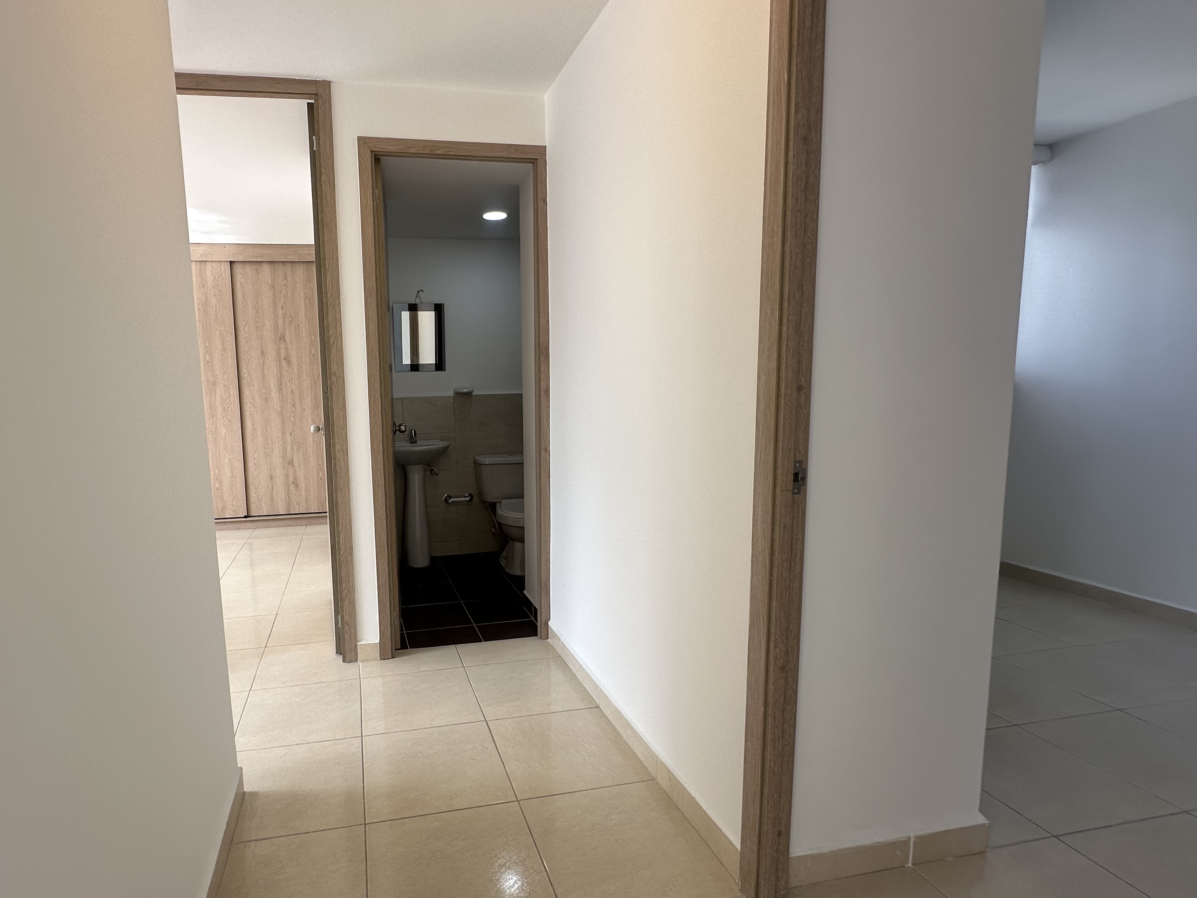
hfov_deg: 86.4
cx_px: 466
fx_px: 622
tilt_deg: -6.9
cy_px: 462
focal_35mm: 18
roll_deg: +0.6
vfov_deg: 71.6
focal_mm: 2.22
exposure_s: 1/179
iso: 40
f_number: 2.2
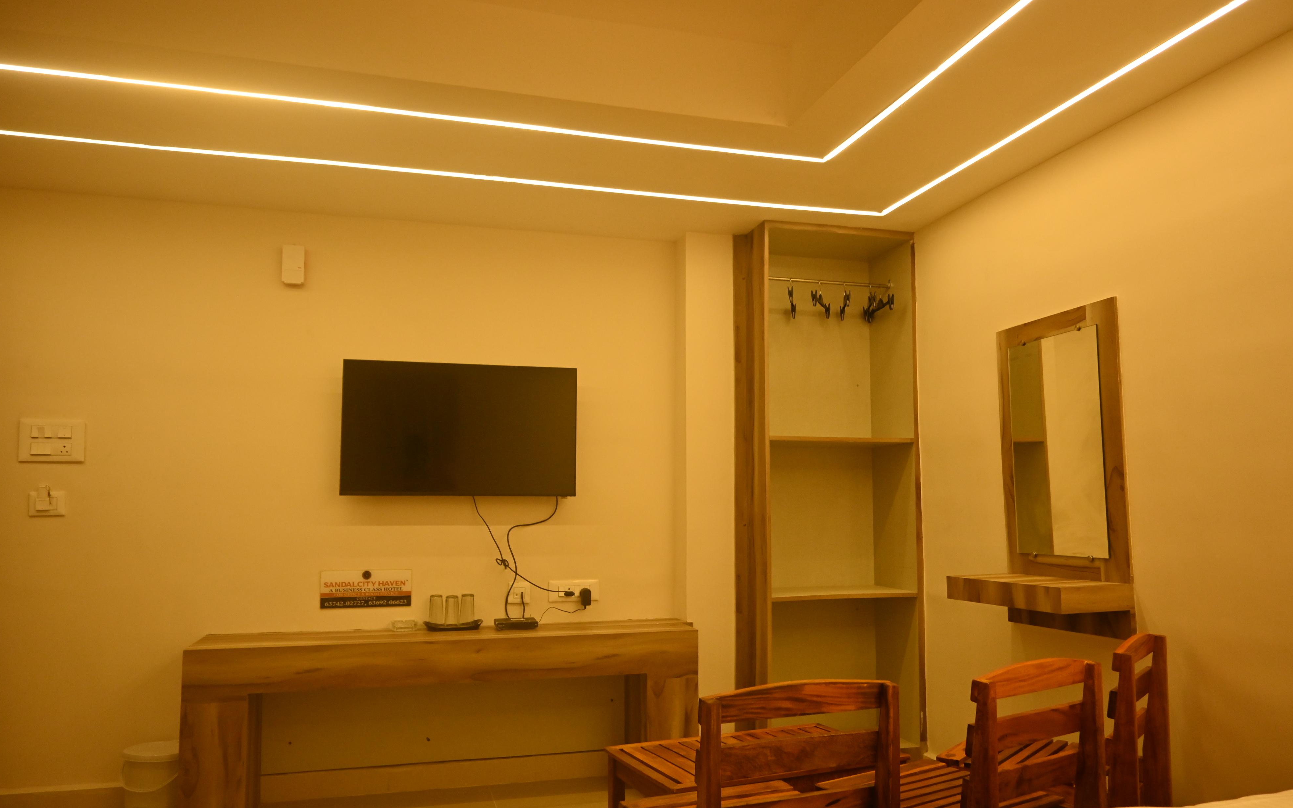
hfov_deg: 70.4
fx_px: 916
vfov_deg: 47.6
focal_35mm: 26
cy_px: 426
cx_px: 658
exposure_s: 1/100
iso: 640
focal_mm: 16
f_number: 4
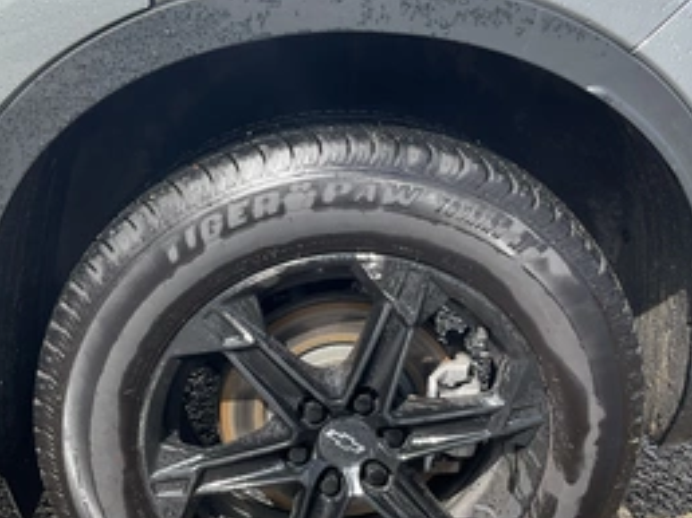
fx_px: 899
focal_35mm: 45
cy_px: 314
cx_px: 338
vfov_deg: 32.0
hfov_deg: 42.1
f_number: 1.8
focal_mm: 3
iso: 25
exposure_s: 1/551
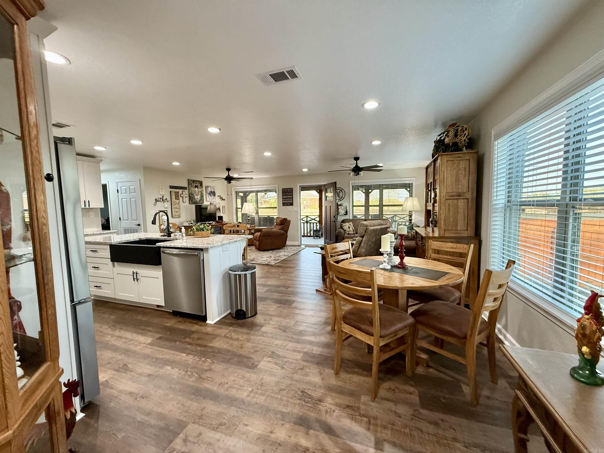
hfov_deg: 102.1
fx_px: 244
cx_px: 302
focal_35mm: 14
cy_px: 226
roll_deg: +1.0
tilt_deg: -3.6
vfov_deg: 85.7
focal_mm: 2.22
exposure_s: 1/120
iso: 320
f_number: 2.2
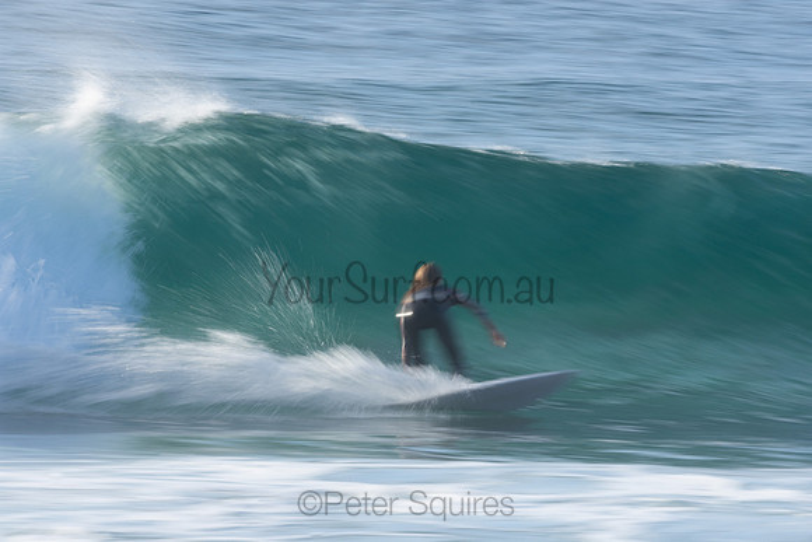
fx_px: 16920
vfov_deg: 1.8
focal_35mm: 750
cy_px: 271
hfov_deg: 2.7
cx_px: 406
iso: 125
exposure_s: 1/20
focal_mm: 500
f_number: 22
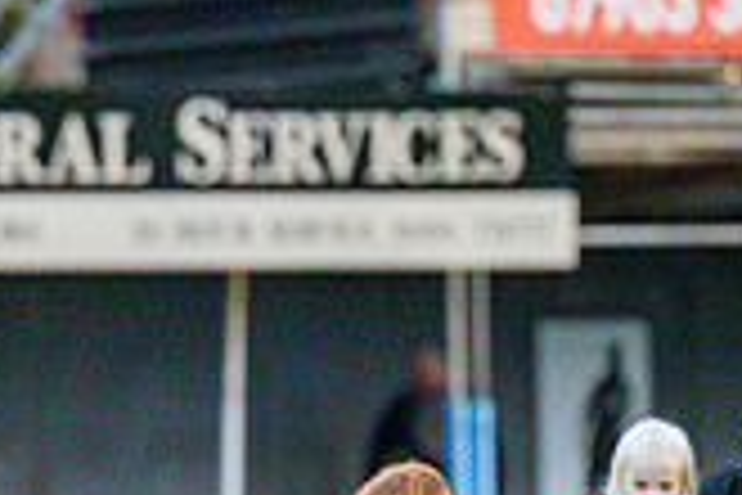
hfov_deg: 2.1
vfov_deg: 1.4
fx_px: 20589
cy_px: 774
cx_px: 193
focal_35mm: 999
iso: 4000
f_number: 2.8
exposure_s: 1/1600
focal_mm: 190
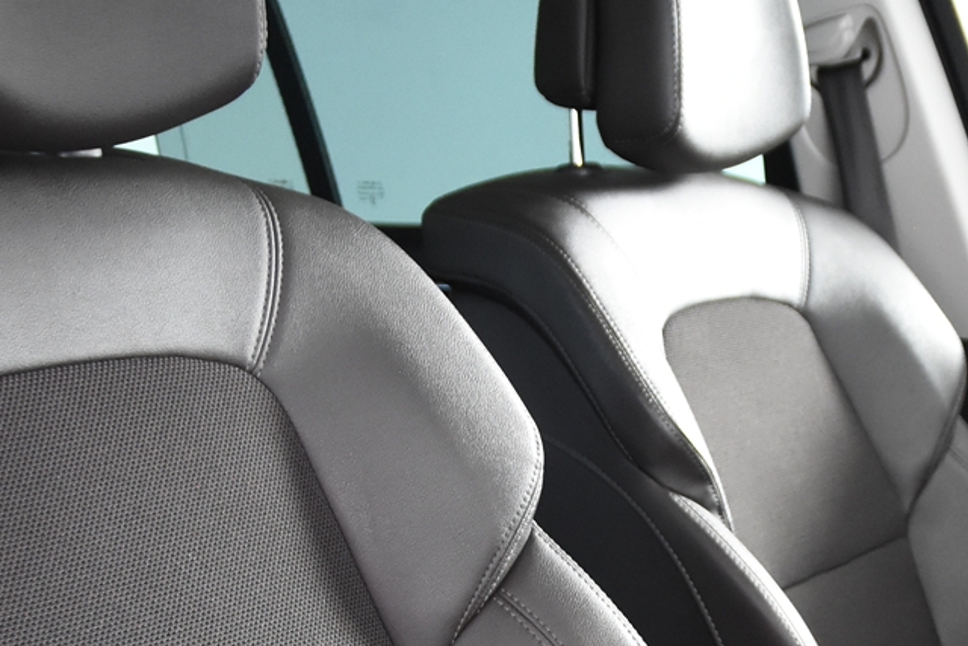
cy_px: 687
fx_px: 2057
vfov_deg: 17.3
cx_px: 768
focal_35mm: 76
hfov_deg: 26.0
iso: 1800
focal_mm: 17
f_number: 2.8
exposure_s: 1/25
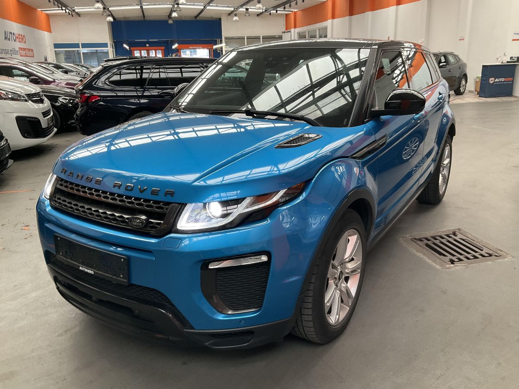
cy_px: 194
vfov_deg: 48.2
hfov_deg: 61.7
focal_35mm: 29
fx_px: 435
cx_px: 260
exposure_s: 1/63
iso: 64
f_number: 1.8
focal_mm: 3
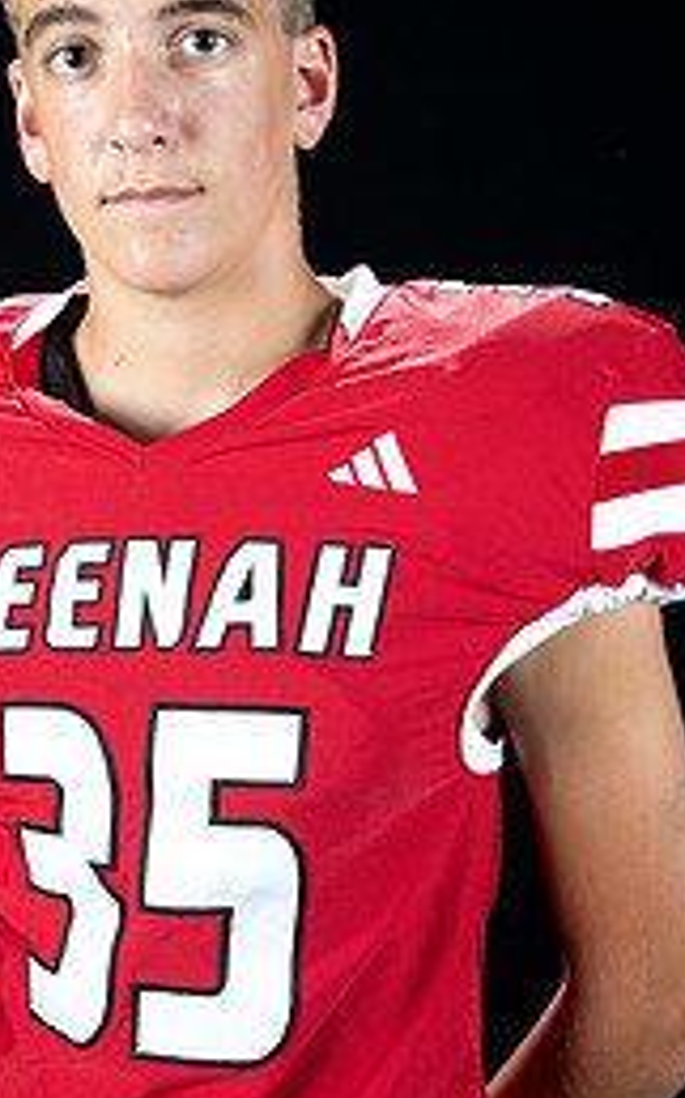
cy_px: 575
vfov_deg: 23.3
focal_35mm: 89
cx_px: 140
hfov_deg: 14.6
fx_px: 2661
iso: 320
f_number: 9
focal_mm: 50
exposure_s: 1/160
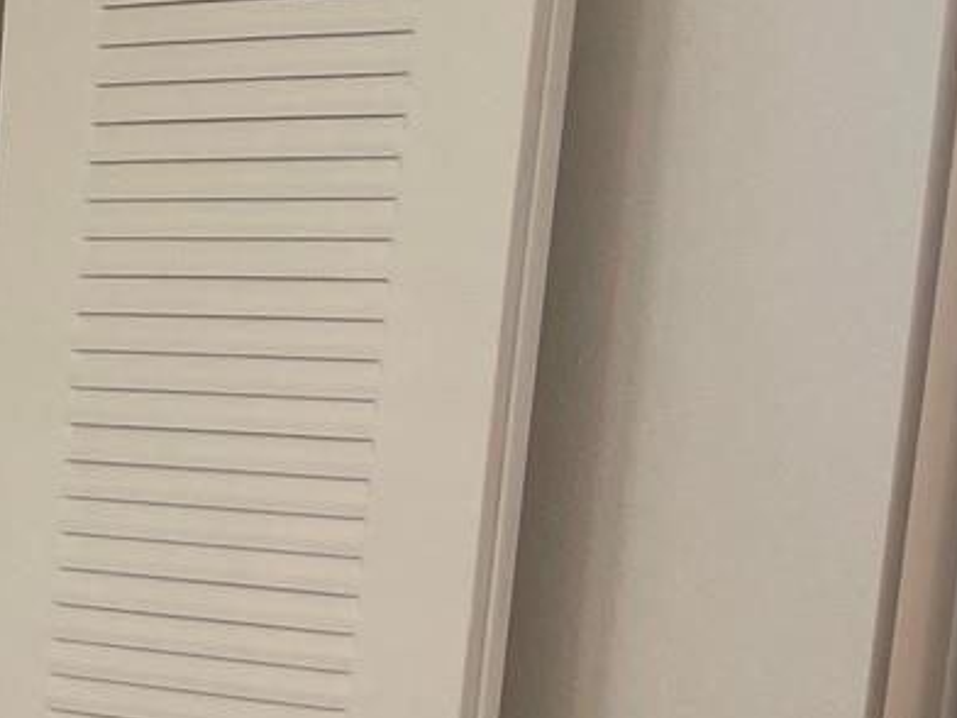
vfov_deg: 13.5
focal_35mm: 106
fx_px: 2930
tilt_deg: -13.4
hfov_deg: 15.6
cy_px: 911
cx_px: -828
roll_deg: +1.2
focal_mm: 4.2
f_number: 1.6
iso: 32
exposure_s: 1/128
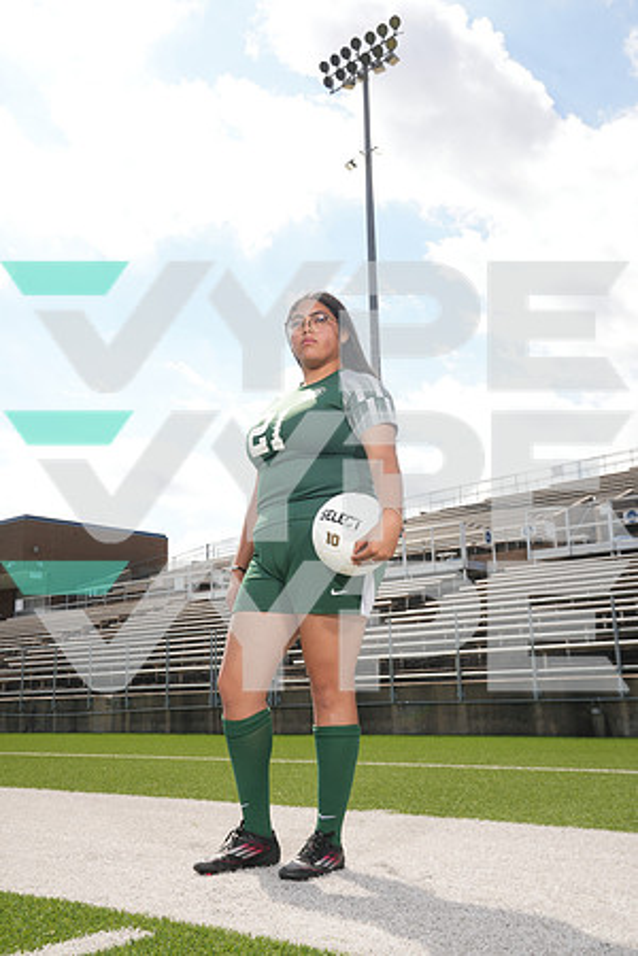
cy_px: 478
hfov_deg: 36.9
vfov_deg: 53.1
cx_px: 319
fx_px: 957
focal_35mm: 36
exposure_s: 1/200
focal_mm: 36
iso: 125
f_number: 9
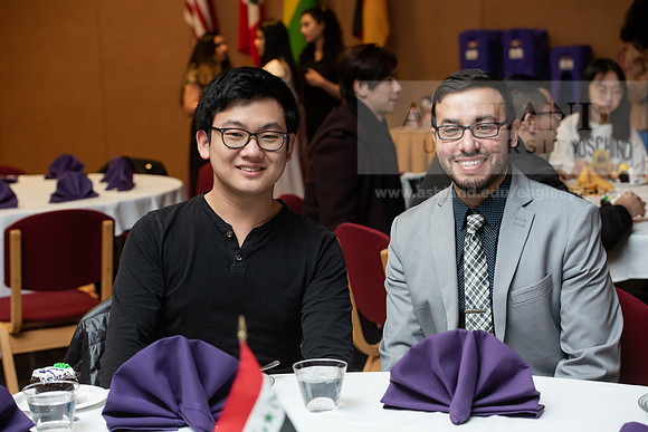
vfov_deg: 19.5
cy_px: 216
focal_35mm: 70
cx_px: 324
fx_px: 1260
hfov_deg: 28.8
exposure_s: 1/160
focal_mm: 70
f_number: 5.6
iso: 2000
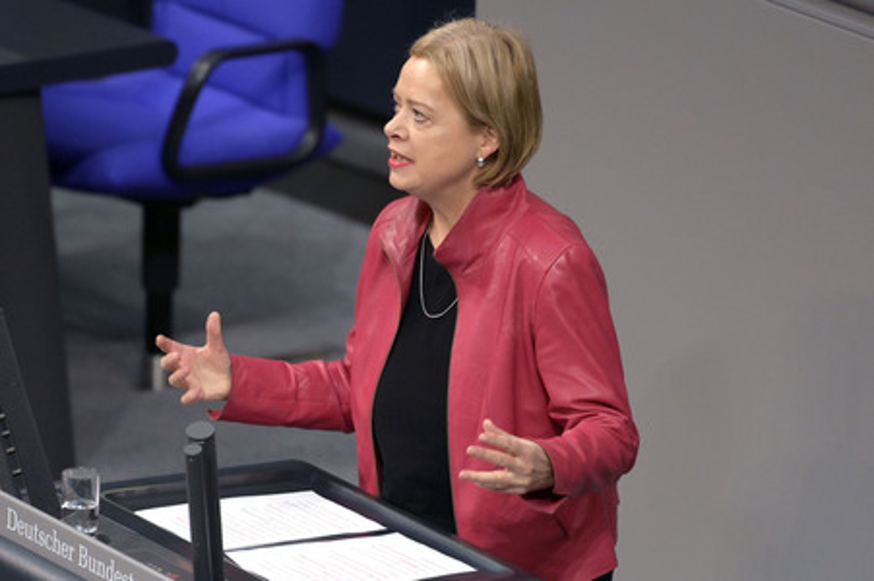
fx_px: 9461
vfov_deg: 3.5
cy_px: 290
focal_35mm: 390
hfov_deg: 5.3
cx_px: 437
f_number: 5.6
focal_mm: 390
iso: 10000
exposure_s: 1/320
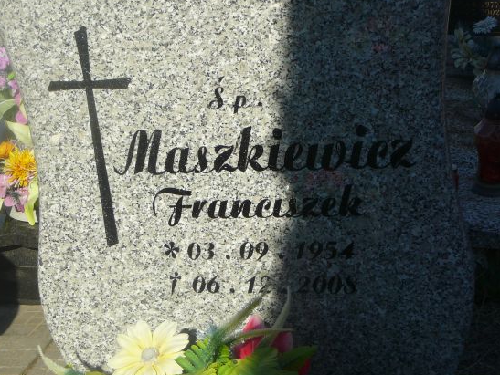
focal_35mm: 76
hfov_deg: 25.6
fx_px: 1098
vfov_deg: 19.4
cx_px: 225
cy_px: 206
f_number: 6.3
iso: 80
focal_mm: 9.7
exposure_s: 1/400
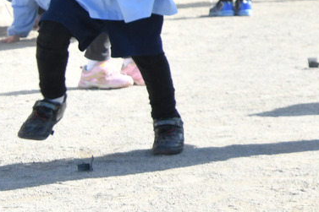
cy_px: -146
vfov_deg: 6.3
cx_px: 740
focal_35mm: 215
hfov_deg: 8.8
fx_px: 1904
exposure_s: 1/500
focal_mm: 45
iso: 500
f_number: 7.1
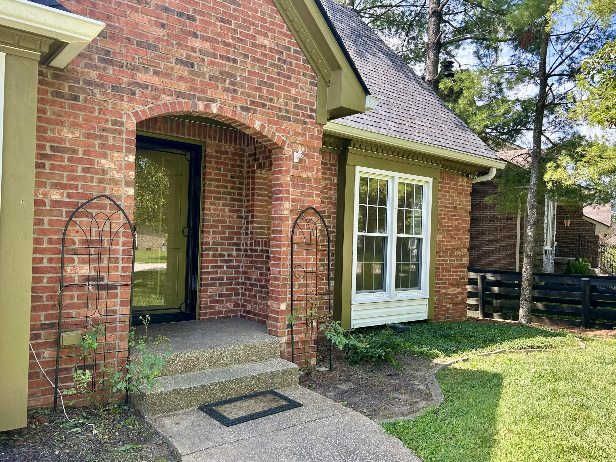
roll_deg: -0.6
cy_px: 242
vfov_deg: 49.7
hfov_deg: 63.4
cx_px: 312
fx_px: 498
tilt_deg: +0.4
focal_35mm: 28
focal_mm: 5.7
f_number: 1.5
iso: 50
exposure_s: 1/521
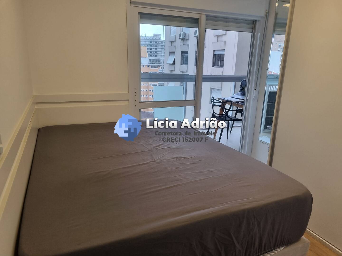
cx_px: 171
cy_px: 128
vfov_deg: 53.1
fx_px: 257
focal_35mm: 26
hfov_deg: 67.3
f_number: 1.8
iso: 100
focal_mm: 5.4
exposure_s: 1/120
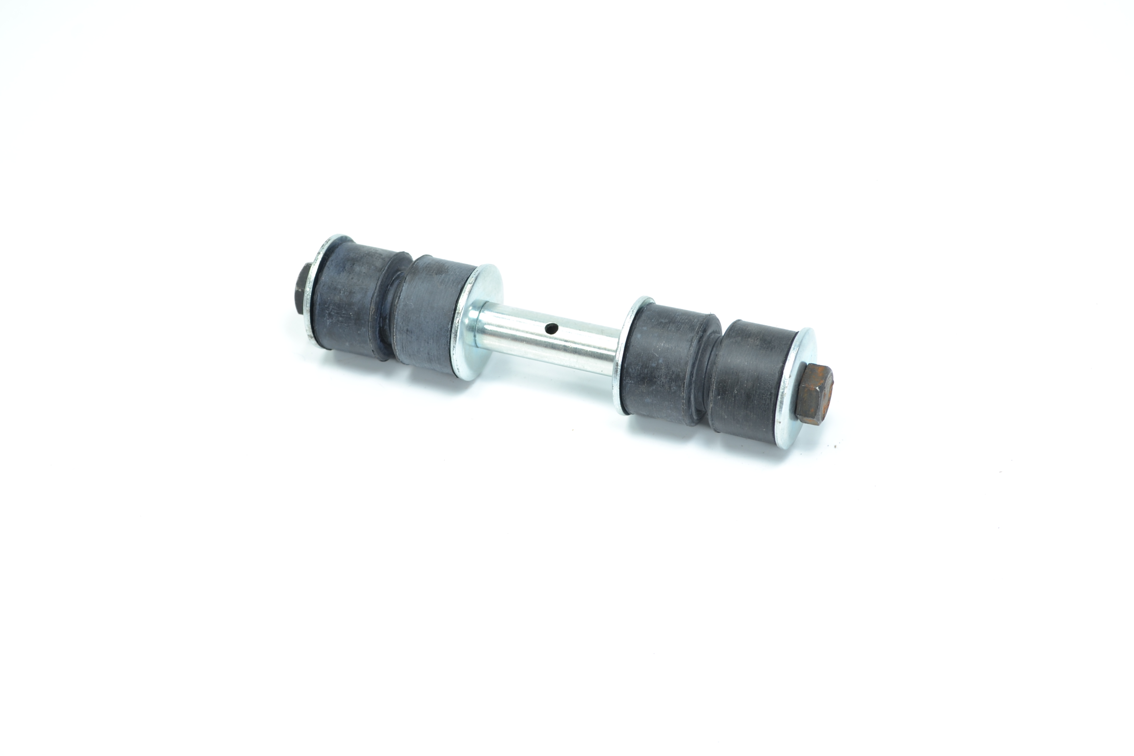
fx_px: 2173
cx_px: 567
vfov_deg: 19.7
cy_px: 378
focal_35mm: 69
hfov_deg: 29.2
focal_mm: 46
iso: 100
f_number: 7.1
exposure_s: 1/30
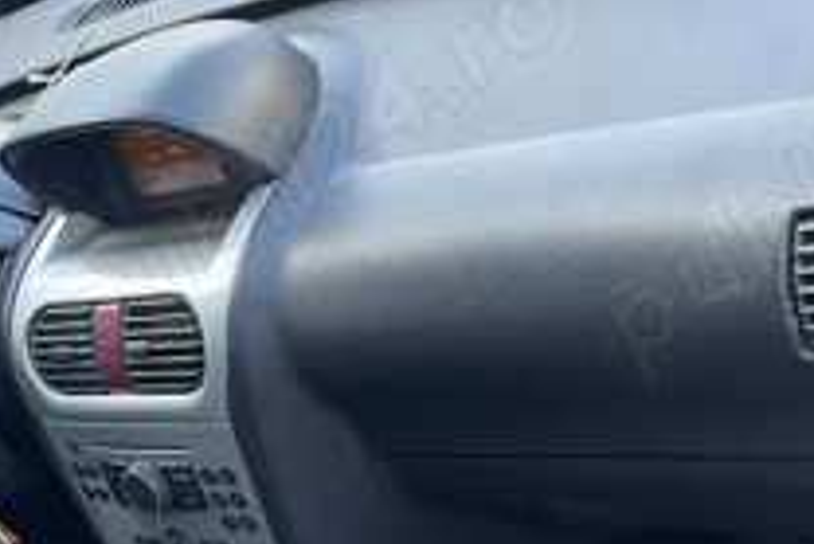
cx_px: 31
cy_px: 810
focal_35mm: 78
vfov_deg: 16.1
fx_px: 1765
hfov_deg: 24.9
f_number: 1.6
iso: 125
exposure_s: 1/99
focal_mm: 4.2
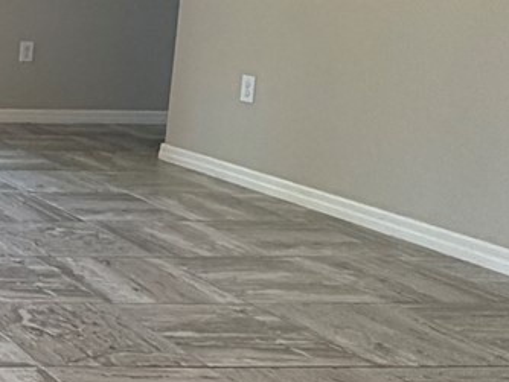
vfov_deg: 21.7
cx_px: -427
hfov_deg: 20.1
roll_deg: -0.4
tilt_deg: -6.7
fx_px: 986
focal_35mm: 67
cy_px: 73
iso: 200
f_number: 2.2
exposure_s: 1/60
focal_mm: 2.22
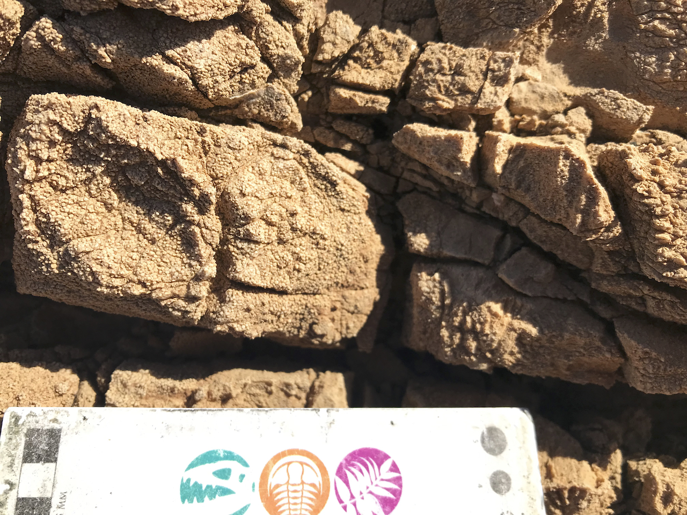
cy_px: 258
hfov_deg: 63.4
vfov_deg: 49.7
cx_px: 344
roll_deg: +23.3
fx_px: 556
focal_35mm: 28
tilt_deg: -40.8
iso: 20
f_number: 1.8
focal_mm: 3.99
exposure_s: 1/2519
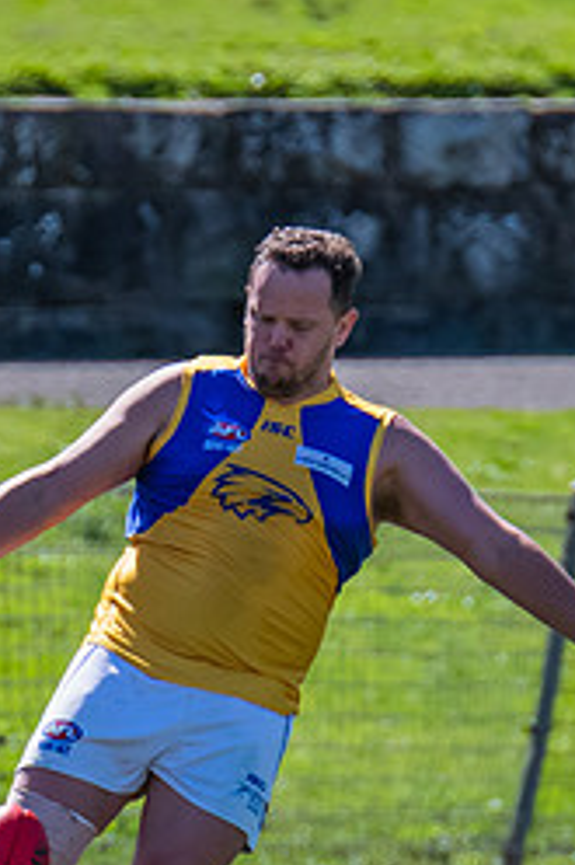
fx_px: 46133
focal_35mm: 1923
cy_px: 626
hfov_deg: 0.7
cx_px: 110
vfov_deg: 1.1
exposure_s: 1/2000
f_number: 5.6
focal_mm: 420
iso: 800
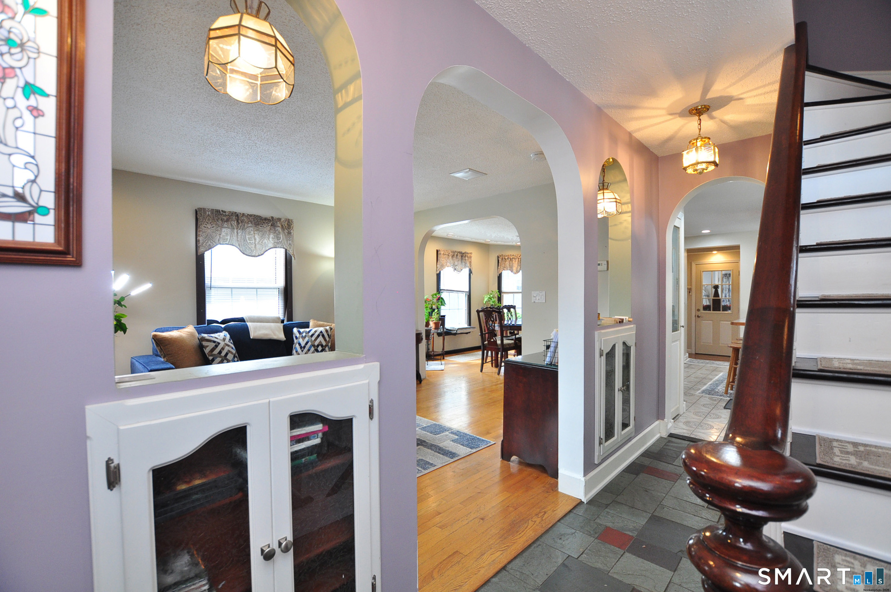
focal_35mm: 15
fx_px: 371
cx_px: 446
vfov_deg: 77.2
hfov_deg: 100.5
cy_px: 296
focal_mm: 10
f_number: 4.5
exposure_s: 1/60
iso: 640
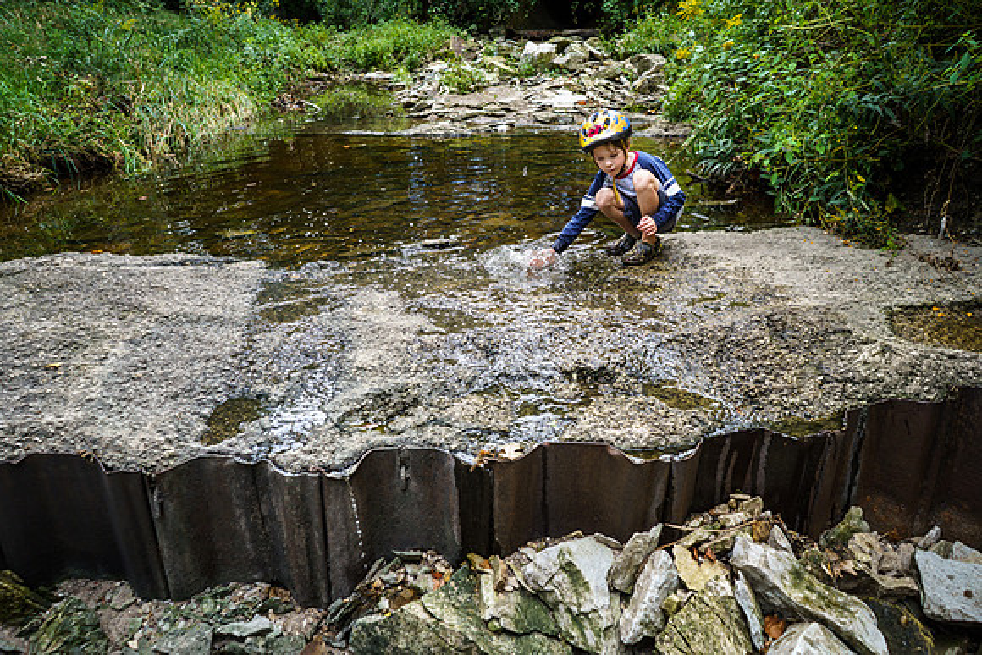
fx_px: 764
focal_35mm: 28
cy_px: 328
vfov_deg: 46.4
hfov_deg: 65.5
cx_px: 491
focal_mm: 28
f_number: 4
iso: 400
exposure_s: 1/640
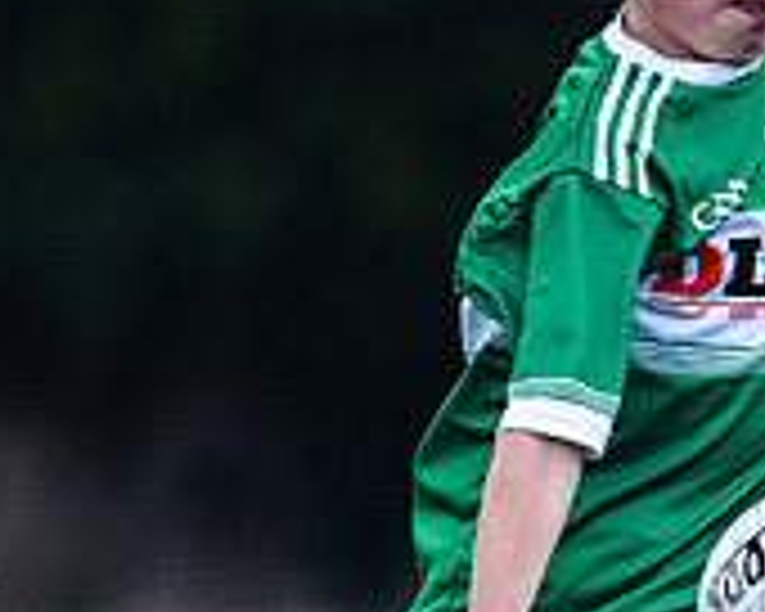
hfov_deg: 1.1
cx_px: 601
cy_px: 518
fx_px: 38716
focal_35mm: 1710
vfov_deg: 0.9
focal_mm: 400
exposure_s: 1/640
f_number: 2.8
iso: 3200
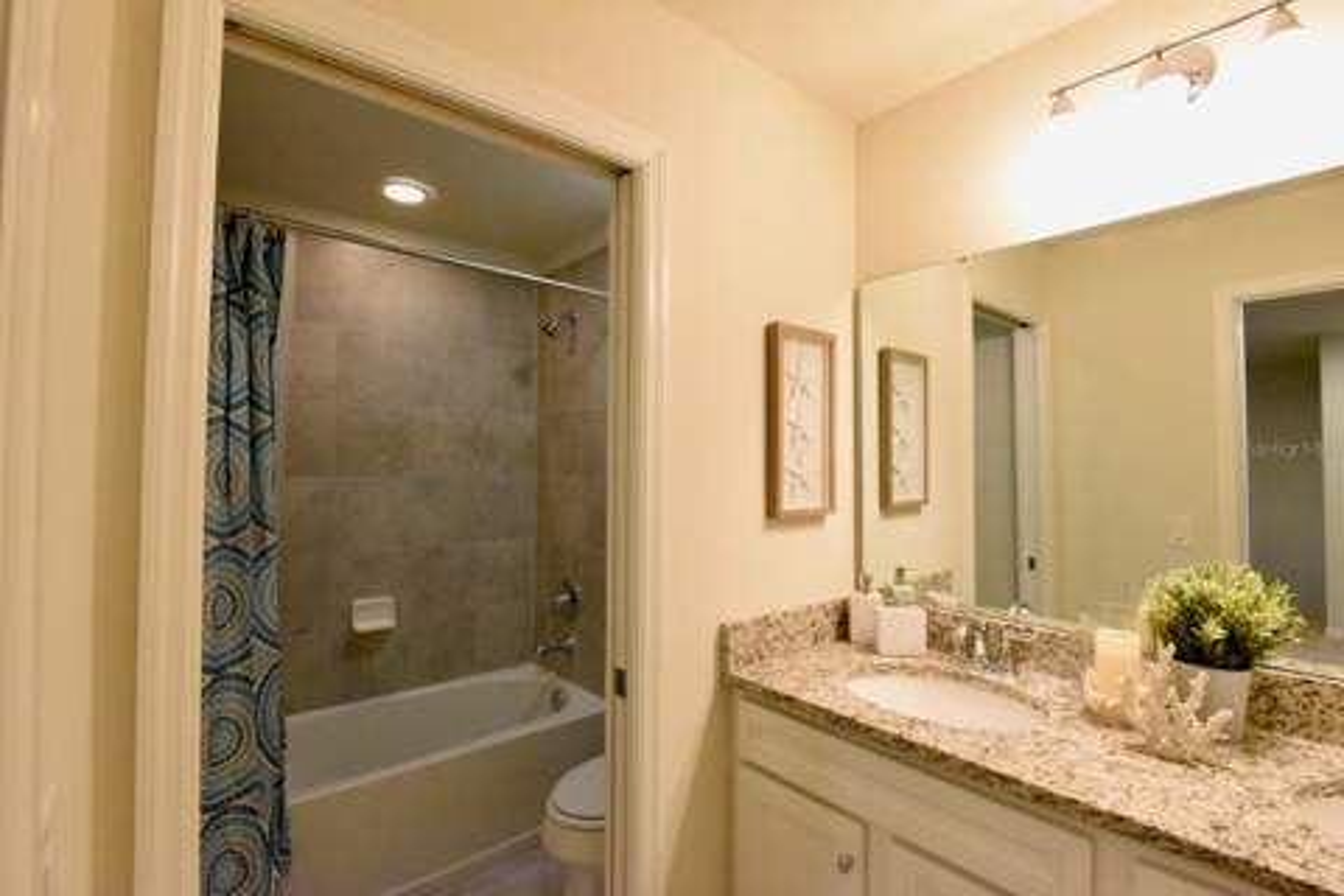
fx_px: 597
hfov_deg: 96.7
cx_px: 672
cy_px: 448
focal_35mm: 16
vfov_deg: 73.7
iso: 16000
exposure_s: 1/500
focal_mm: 16
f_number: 8
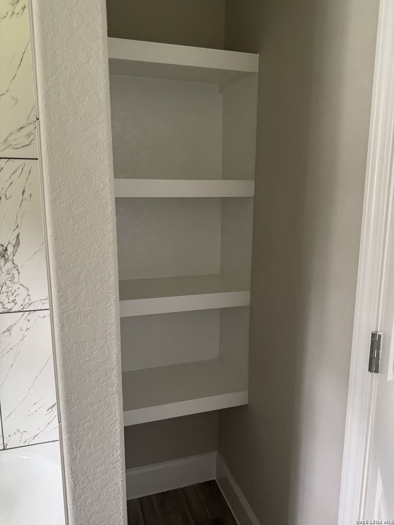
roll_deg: -0.5
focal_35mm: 24
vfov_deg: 71.6
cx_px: 197
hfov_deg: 56.8
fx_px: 364
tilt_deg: -12.3
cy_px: 262
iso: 640
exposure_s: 1/60
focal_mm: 6.76
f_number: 1.78
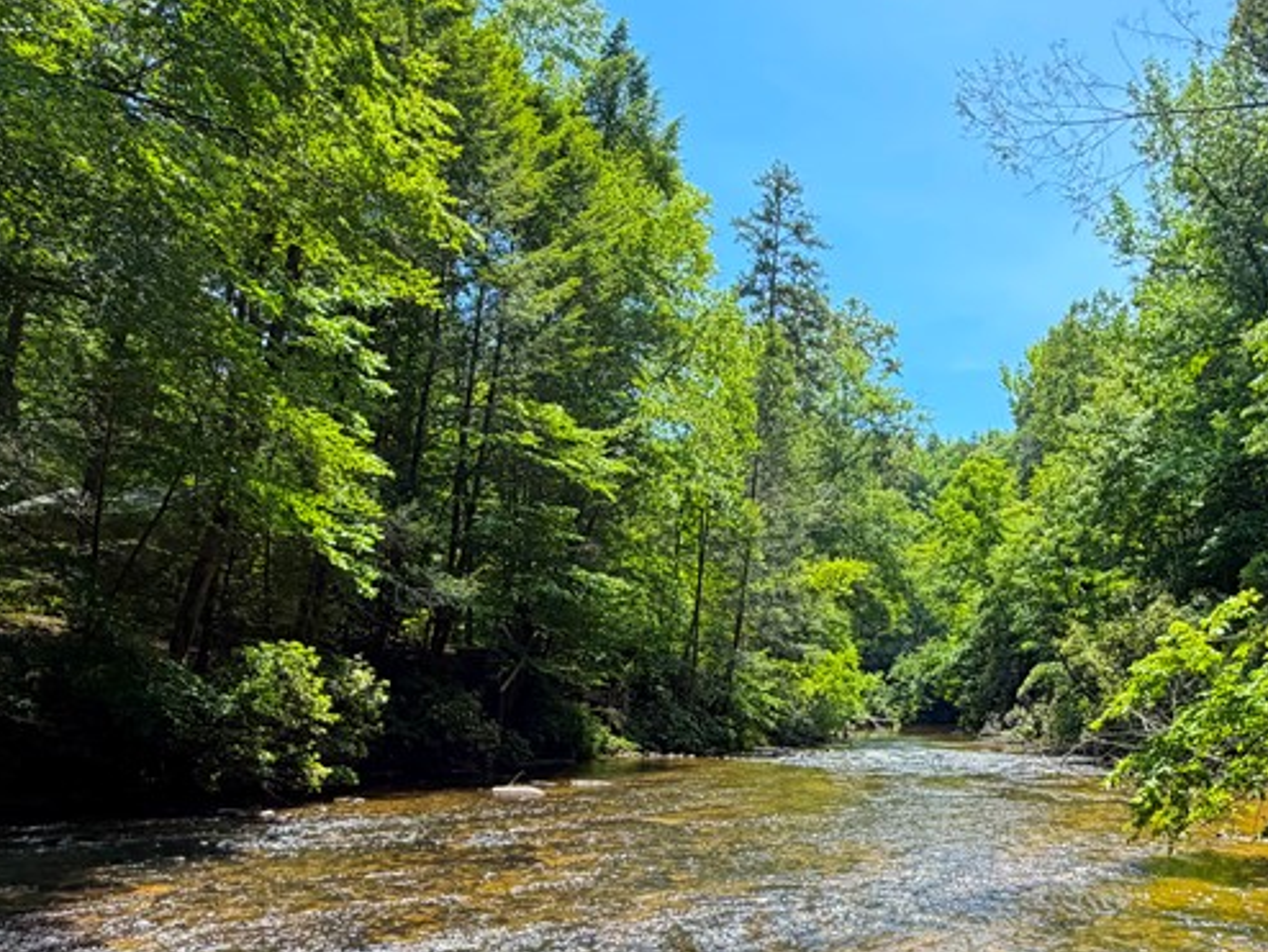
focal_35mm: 29
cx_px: 842
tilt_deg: +4.2
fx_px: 1063
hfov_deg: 60.2
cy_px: 593
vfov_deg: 47.8
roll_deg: -0.4
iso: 40
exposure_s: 1/502
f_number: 2.2
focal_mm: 2.22
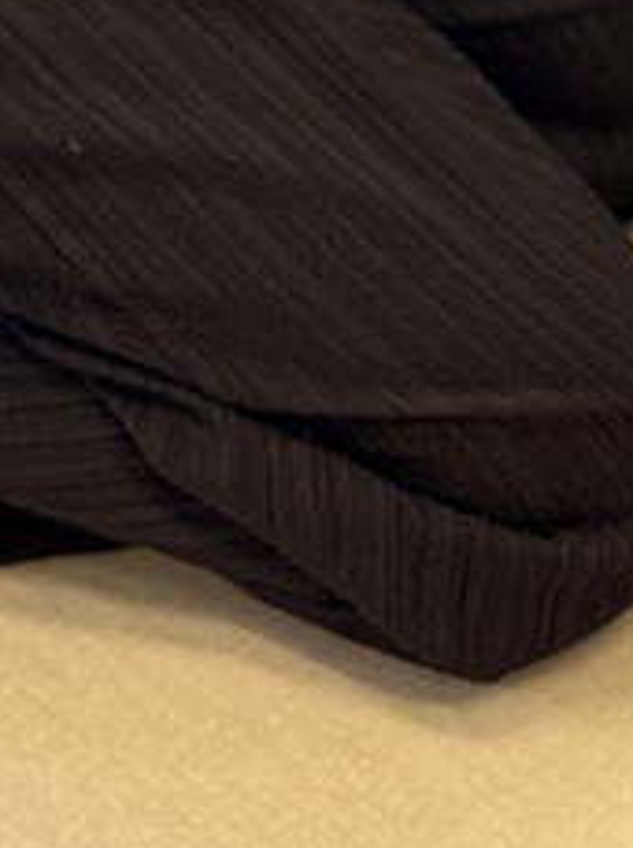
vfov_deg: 8.6
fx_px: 5257
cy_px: -1029
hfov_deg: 6.9
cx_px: 174
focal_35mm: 215
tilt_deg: -22.4
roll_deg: +2.5
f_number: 1.78
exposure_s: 1/60
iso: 100
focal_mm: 6.76
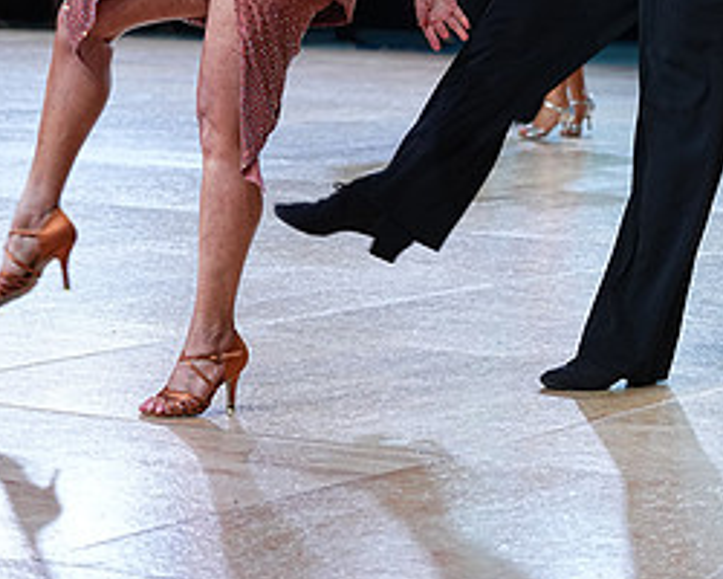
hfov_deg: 12.1
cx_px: 499
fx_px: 3402
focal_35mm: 159
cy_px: -185
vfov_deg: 9.5
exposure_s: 1/500
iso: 1000
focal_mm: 73
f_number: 4
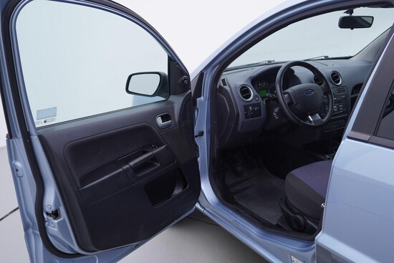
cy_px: 132
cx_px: 197
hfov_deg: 53.1
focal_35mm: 36
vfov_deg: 36.9
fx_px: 394
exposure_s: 1/60
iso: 125
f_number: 3.5
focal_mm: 24
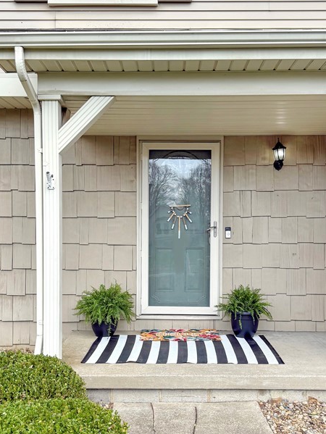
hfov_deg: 35.2
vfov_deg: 45.4
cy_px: 270
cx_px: 167
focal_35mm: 41
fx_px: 514
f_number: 1.78
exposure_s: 1/2232
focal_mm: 6.76
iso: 80
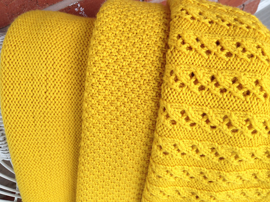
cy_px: 101
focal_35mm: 35
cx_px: 135
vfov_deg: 40.7
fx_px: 273
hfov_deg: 52.6
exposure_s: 1/162
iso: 50
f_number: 2.4
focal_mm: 4.28
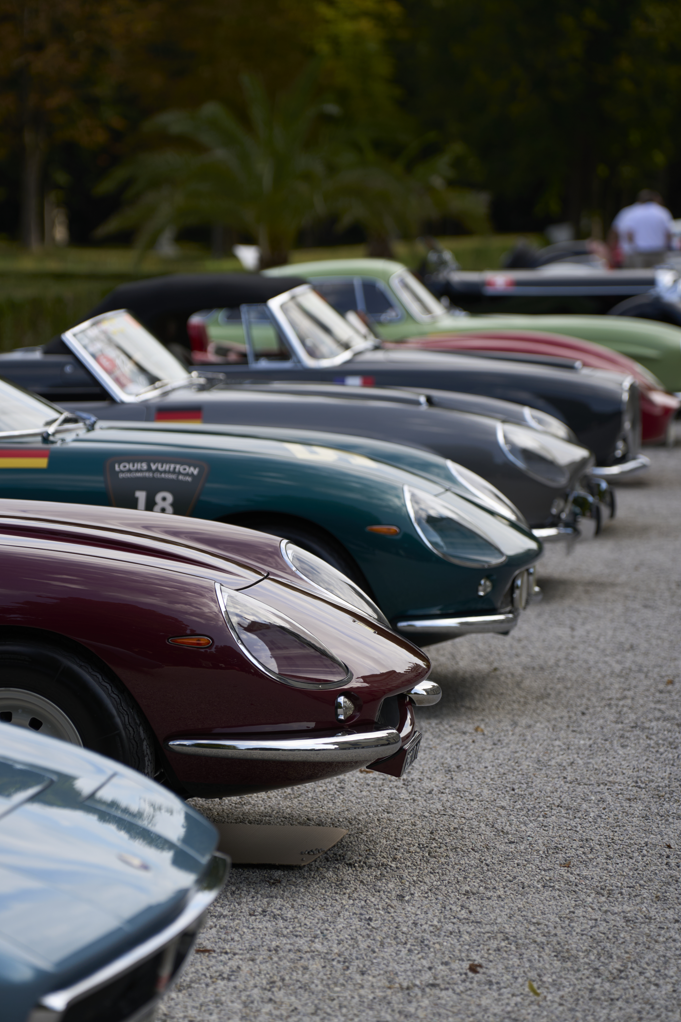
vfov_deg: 15.0
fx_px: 3887
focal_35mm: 137
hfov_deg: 10.0
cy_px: 519
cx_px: 283
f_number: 2.8
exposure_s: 1/1600
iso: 100
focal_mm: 110
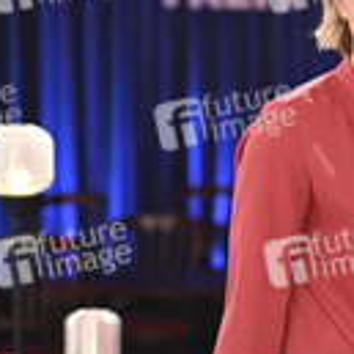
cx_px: 536
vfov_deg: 11.7
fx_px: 1724
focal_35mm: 149
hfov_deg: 11.2
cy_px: 187
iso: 1250
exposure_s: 1/200
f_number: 2.2
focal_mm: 50
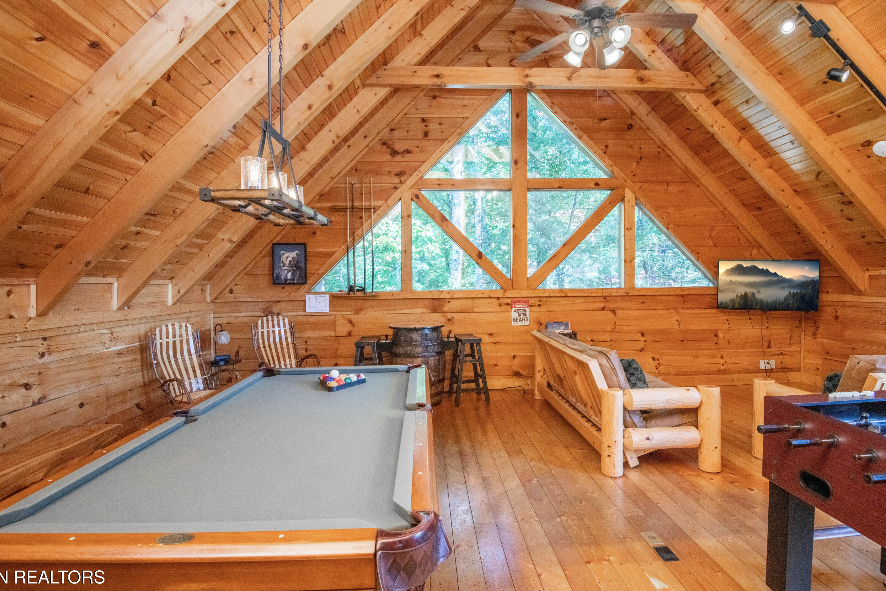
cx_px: 443
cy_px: 292
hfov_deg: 93.3
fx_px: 418
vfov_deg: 70.4
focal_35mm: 17
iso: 500
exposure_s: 1/200
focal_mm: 16
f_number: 9
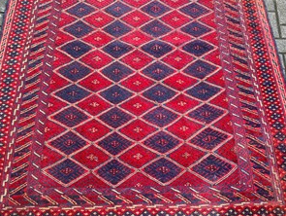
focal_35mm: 44
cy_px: 106
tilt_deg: -59.6
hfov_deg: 42.9
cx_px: 148
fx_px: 364
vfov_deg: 32.9
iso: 50
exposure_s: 1/195
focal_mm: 5.1
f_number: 1.6
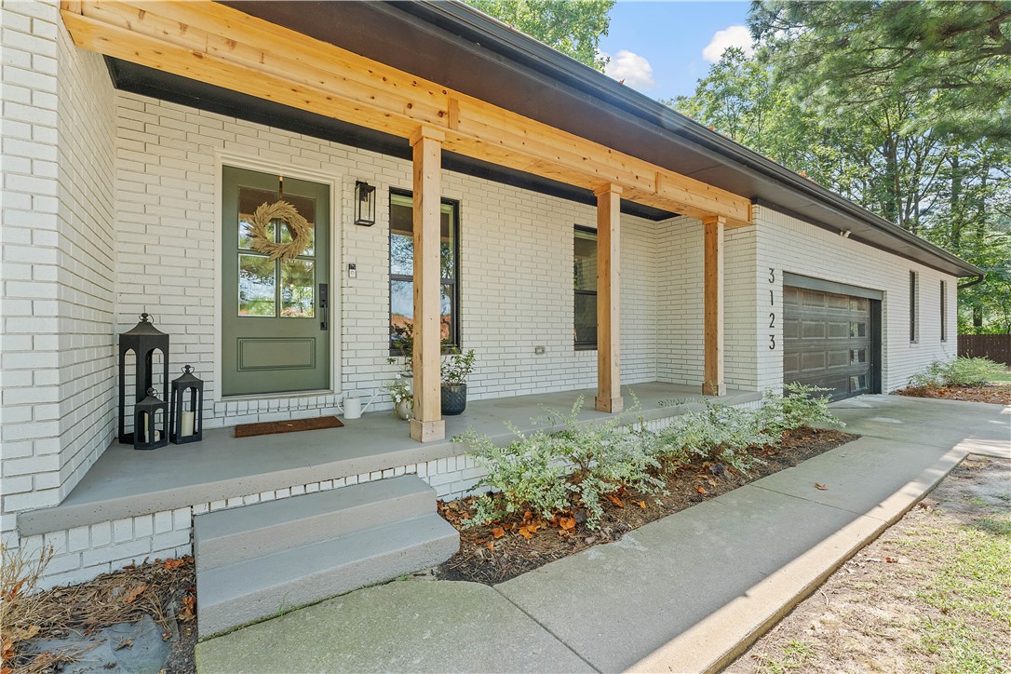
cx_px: 506
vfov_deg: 76.2
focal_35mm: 15
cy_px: 337
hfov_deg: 99.3
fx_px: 430
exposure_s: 1/100
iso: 800
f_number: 11
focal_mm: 15.3
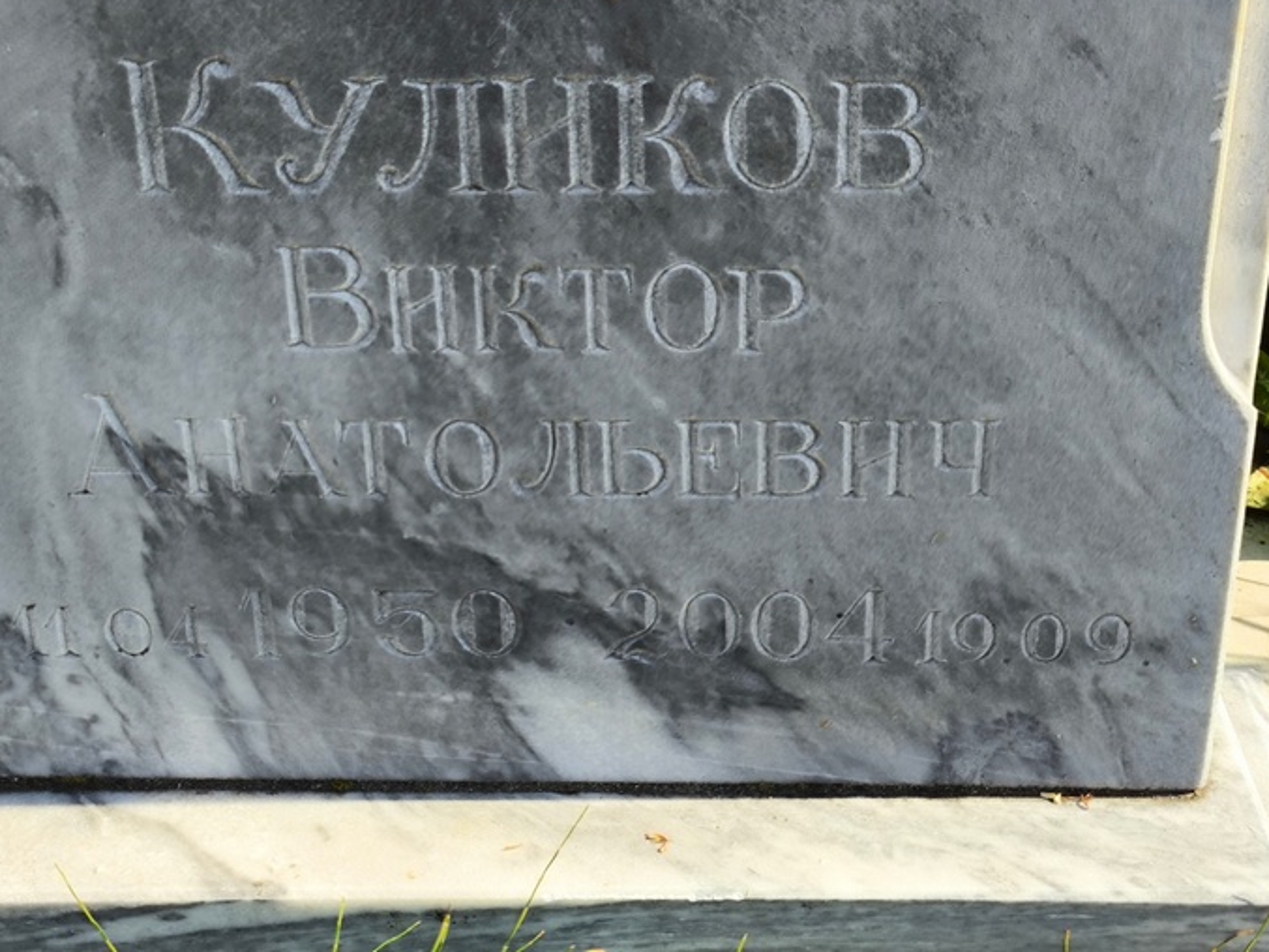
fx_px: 2163
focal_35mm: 59
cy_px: 392
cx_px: 593
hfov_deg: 32.7
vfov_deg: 24.8
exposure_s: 1/649
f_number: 1.7
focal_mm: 4.71
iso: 50
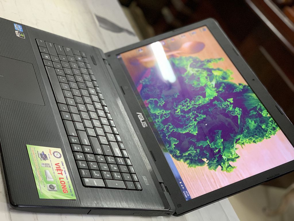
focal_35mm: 52
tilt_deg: -27.5
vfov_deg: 28.0
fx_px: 442
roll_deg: -39.0
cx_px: 147
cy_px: 110
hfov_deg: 36.8
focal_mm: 6
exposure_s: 1/50
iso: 400
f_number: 2.4
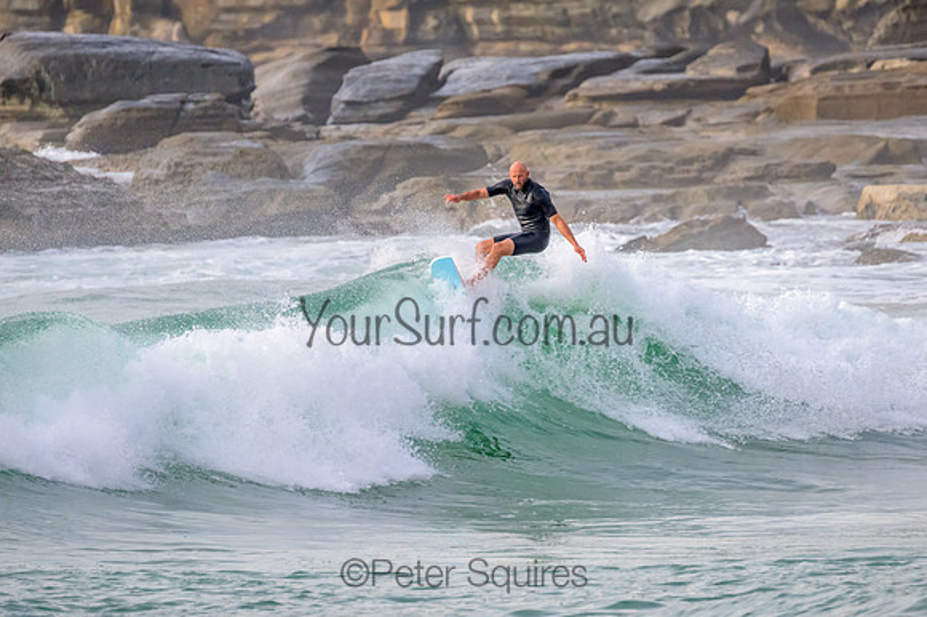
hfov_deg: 3.4
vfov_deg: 2.3
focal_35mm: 600
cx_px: 464
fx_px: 15441
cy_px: 308
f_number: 5.6
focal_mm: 400
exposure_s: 1/2500
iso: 800
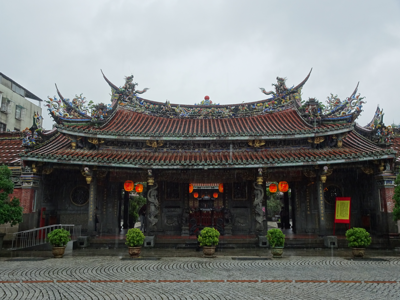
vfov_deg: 48.2
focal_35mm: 29
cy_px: 150
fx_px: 335
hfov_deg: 61.7
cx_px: 200
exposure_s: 1/40
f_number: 3.5
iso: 80
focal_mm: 4.92
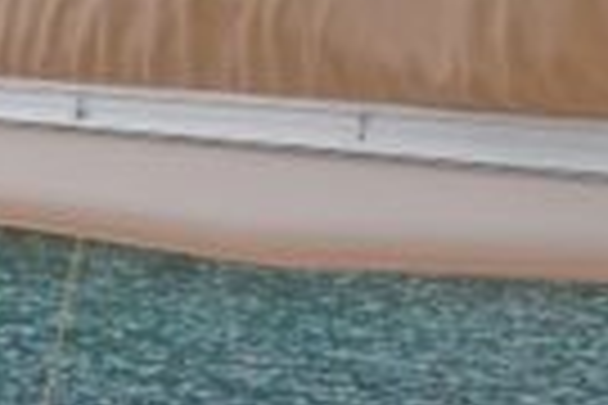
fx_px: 2601
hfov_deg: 11.7
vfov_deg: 8.4
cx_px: -680
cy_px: 853
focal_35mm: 154
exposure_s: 1/80
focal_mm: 18
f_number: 7.1
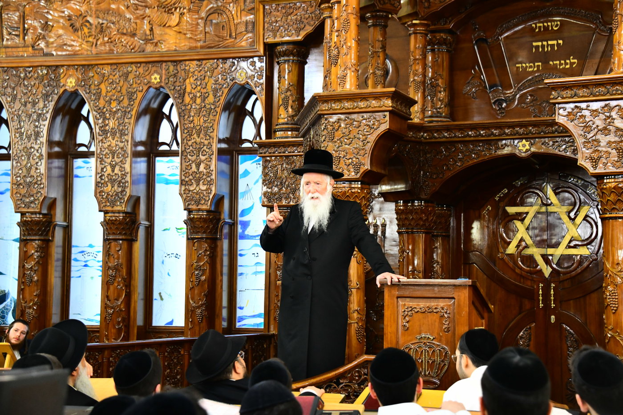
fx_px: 1177
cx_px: 312
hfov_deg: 29.7
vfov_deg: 20.0
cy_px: 208
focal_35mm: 68
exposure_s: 1/160
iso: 4000
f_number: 5.6
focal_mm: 68
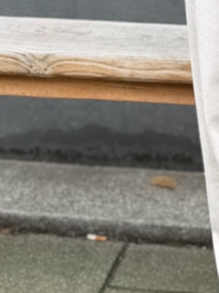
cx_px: 316
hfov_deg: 11.9
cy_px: -112
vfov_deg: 15.5
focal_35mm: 120
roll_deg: -0.8
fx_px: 1013
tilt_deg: -14.0
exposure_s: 1/430
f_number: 1.78
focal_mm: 6.76
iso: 80
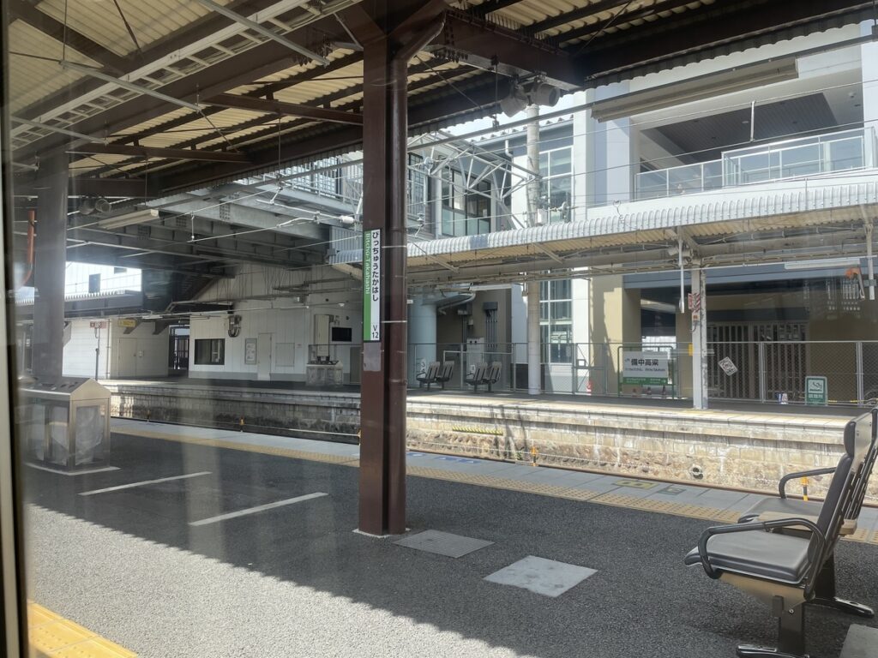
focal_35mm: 26
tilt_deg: +2.8
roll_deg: +0.2
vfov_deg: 53.1
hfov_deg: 67.3
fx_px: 659
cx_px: 439
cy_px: 329
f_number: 1.6
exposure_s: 1/670
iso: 32
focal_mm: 4.2
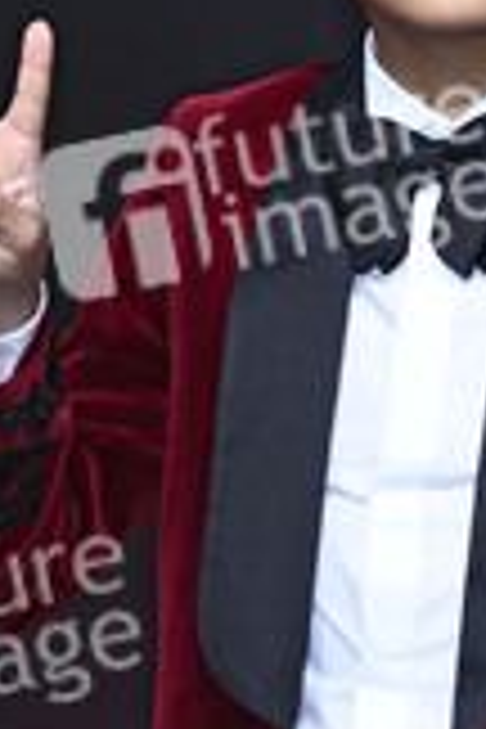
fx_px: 6743
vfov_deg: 6.2
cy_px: 418
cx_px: 400
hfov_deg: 4.1
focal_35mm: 333
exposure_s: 1/250
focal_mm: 135
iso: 400
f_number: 5.6
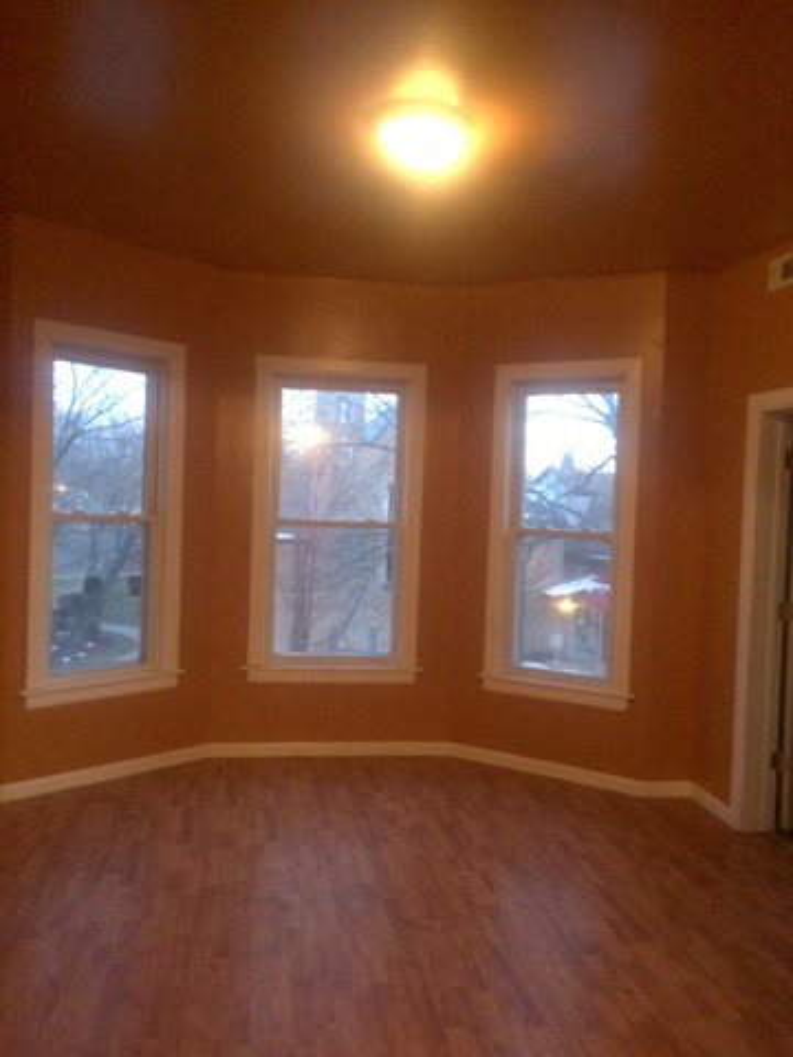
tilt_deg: -2.4
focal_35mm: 29
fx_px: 886
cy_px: 528
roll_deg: -3.1
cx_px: 396
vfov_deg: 61.7
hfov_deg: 48.2
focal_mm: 4.15
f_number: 2.2
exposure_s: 1/17
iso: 320
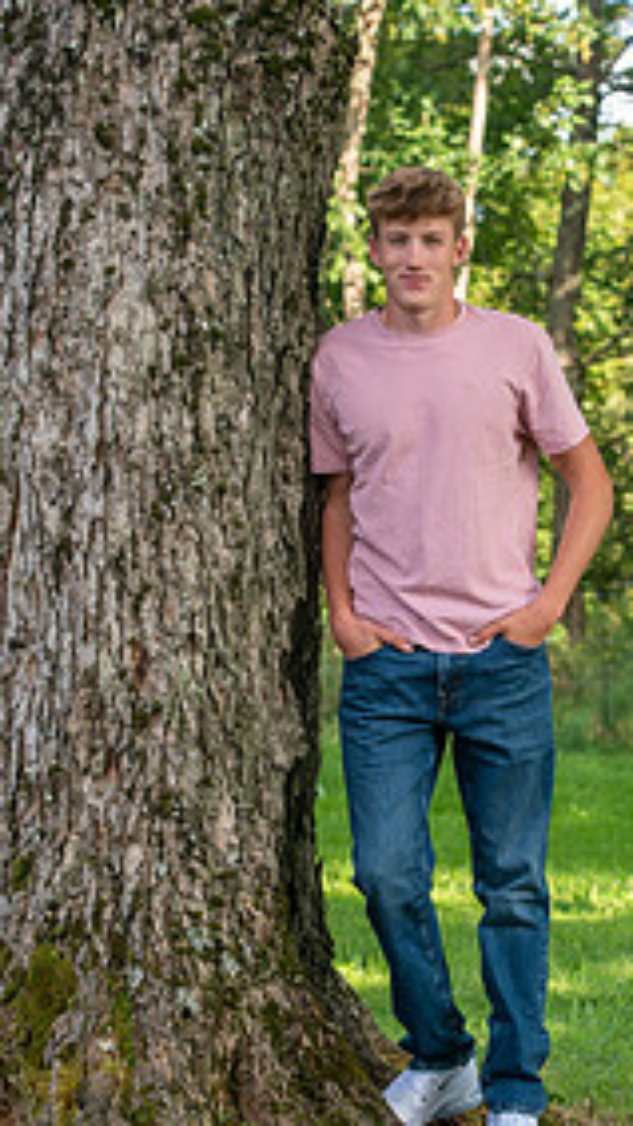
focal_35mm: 150
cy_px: 653
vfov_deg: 14.3
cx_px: 422
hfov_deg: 8.1
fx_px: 4480
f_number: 5.6
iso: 400
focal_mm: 70
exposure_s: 1/250
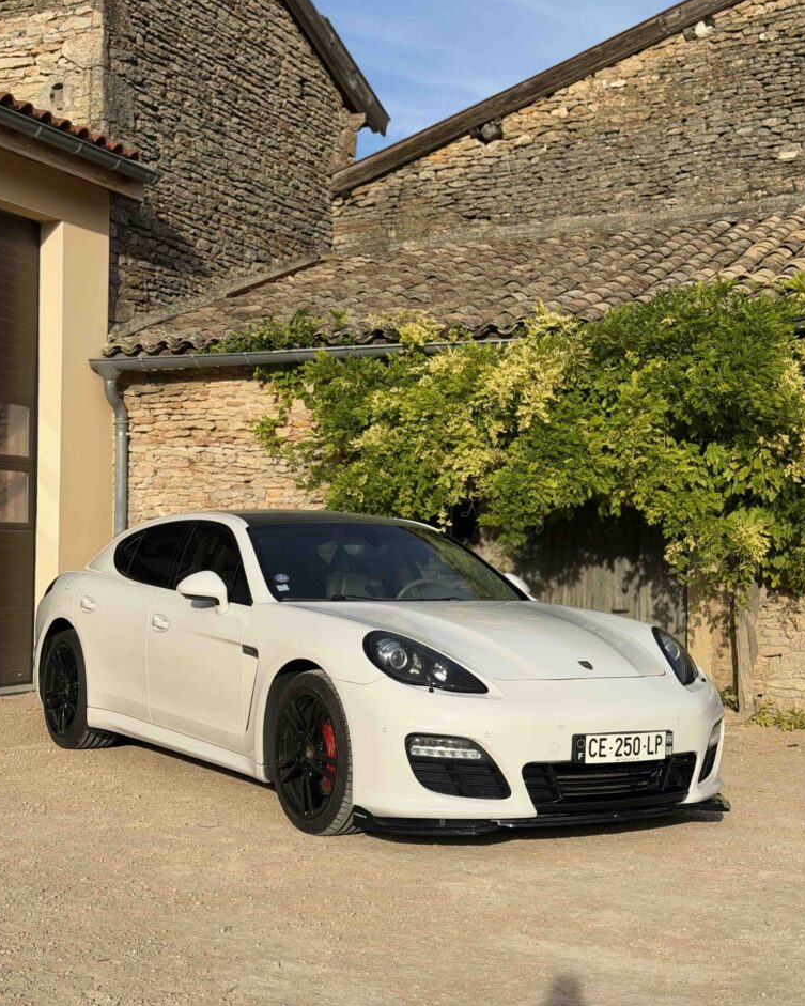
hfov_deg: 29.7
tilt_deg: +1.8
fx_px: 1519
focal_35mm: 51
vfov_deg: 36.7
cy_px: 494
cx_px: 399
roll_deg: -1.4
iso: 64
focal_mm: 6.76
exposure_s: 1/4329
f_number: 1.78
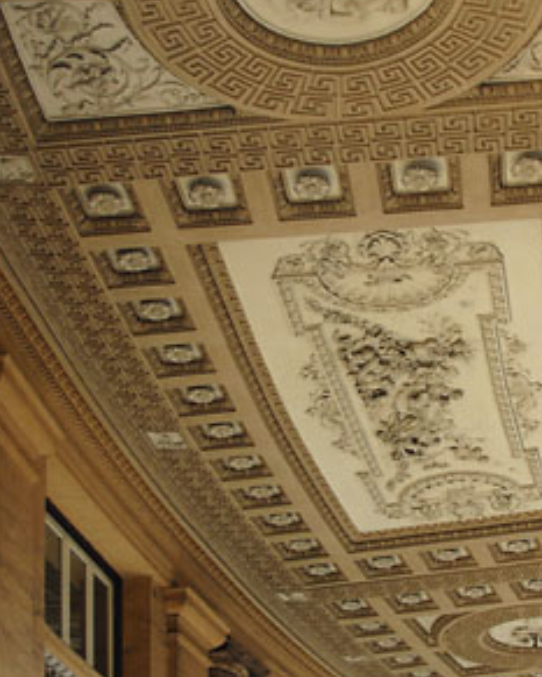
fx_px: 1443
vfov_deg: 26.4
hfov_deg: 21.1
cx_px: 415
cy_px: 314
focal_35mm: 72
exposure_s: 1/320
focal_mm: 24
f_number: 3.8
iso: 100
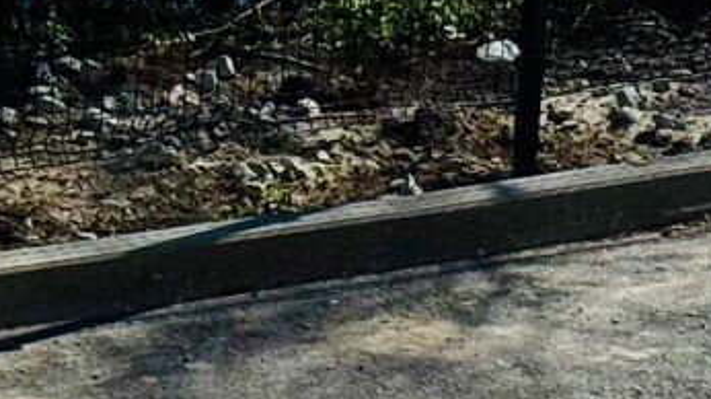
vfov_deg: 3.9
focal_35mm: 295
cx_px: -53
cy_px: 1398
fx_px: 5557
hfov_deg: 7.3
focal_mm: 6.76
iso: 80
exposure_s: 1/7937
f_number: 1.78
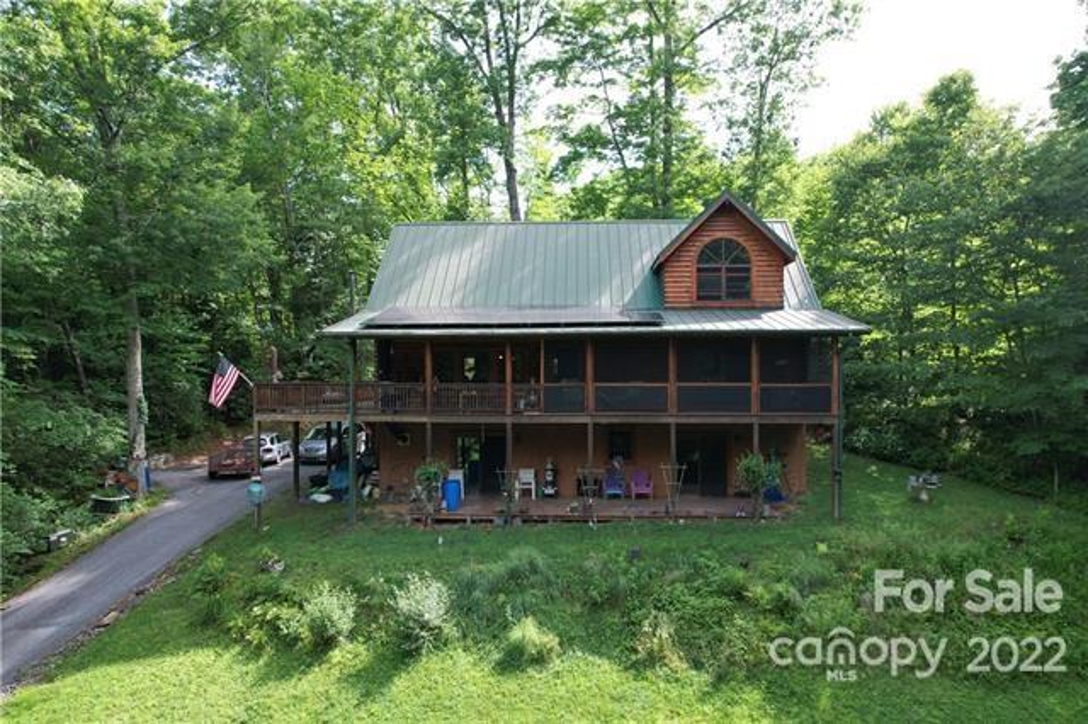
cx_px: 544
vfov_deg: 57.2
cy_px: 362
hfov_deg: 78.6
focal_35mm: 22
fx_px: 665
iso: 100
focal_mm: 8.38
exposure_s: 1/250
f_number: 2.8
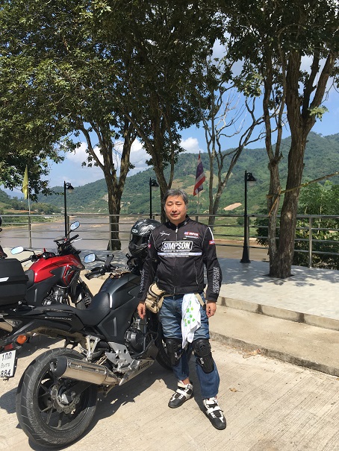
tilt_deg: -9.0
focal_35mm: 29
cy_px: 226
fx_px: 379
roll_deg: -1.1
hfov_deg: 48.2
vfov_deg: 61.6
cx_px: 170
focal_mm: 4.15
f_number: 2.2
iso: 25
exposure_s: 1/1637
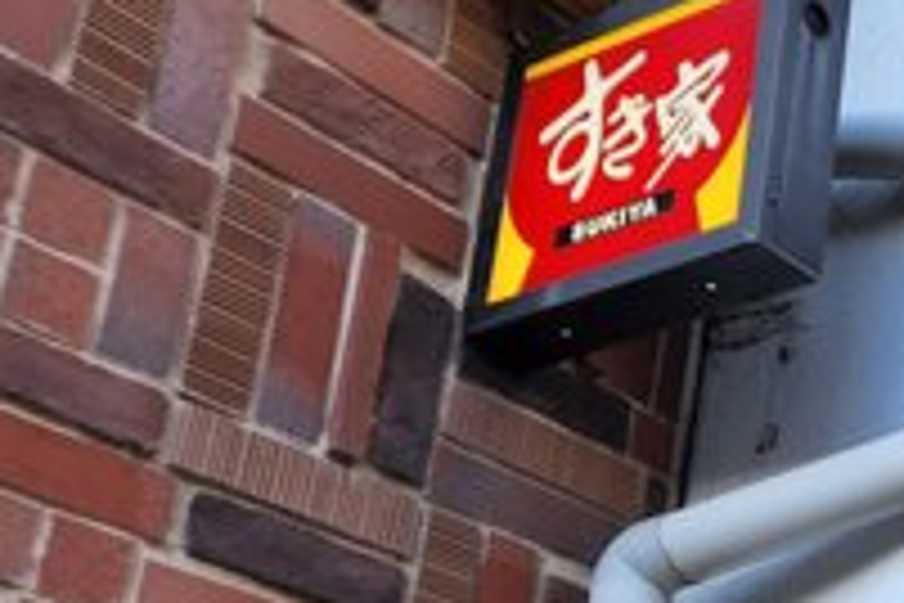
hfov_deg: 21.7
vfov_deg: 16.9
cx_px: 1403
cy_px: 783
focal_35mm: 76
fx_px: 1908
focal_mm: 6.4
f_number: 1.8
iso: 16
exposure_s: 1/120
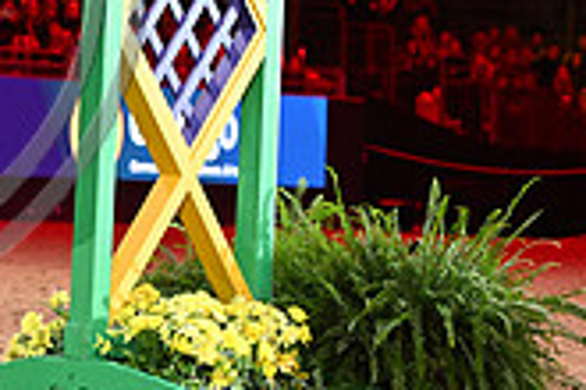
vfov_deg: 4.9
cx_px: -259
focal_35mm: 282
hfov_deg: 7.2
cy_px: -87
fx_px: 4590
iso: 4500
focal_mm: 80
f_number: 5
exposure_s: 1/500
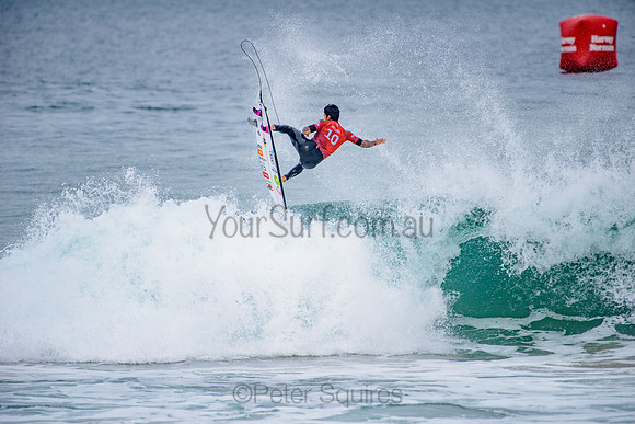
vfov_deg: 2.8
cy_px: 212
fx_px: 8821
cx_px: 318
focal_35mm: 500
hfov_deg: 4.1
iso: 400
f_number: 5.6
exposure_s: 1/2000
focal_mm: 500
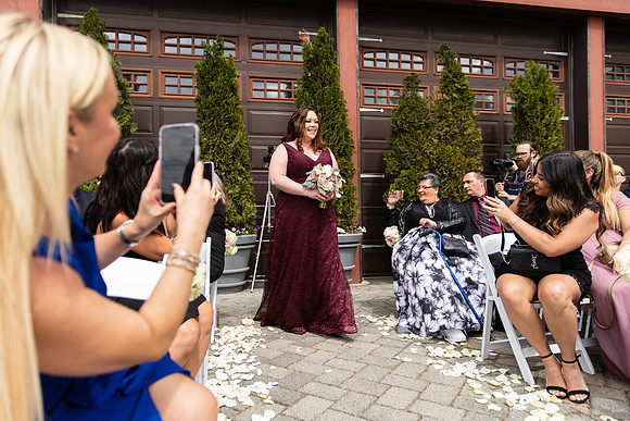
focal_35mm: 24
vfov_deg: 53.2
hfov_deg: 73.7
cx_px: 315
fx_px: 420
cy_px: 210
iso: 125
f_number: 2.8
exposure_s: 1/1250
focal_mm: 24
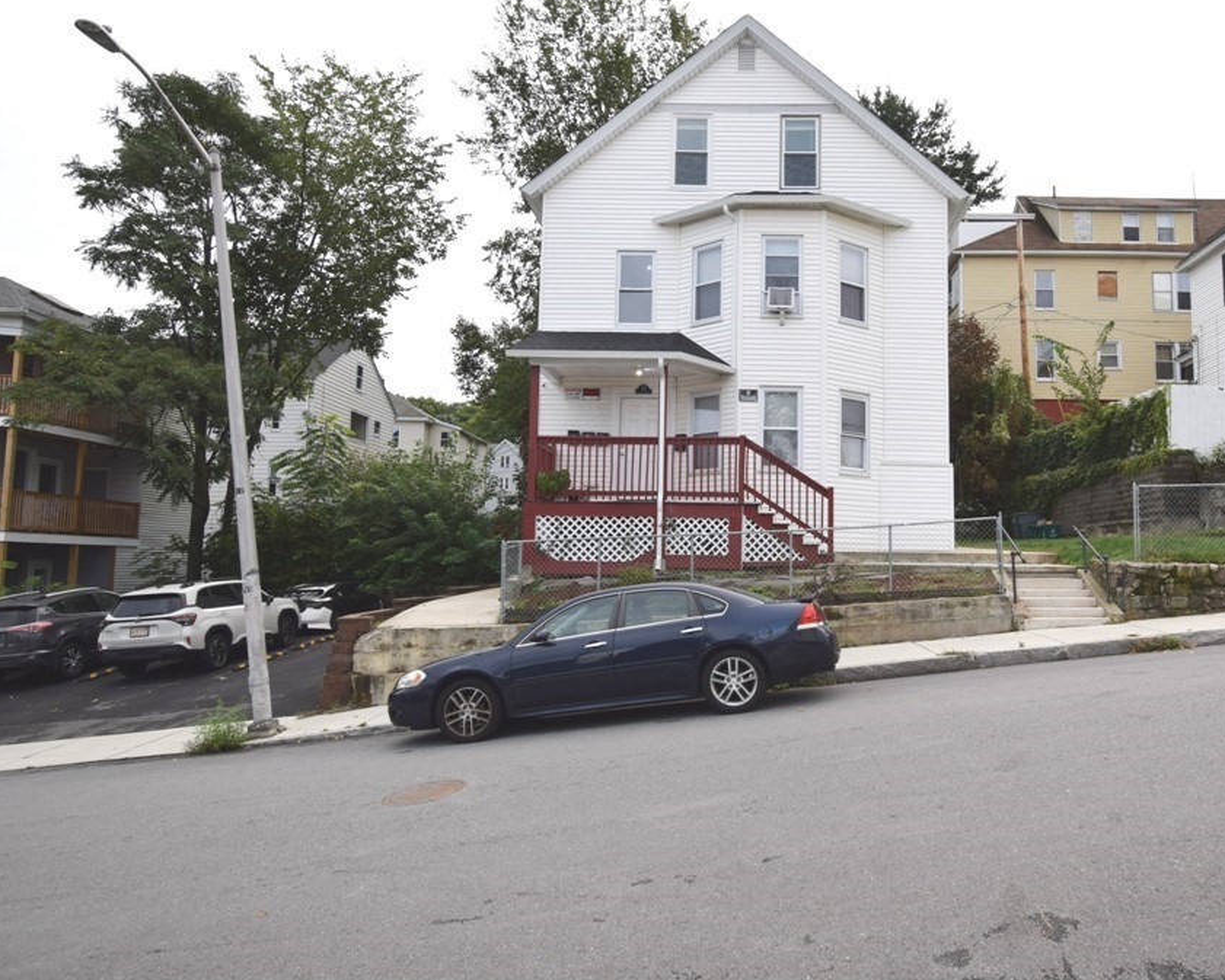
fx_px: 870
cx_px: 743
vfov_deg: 58.8
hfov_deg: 69.5
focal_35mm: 24
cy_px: 487
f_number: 8
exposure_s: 1/250
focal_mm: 14
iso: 200
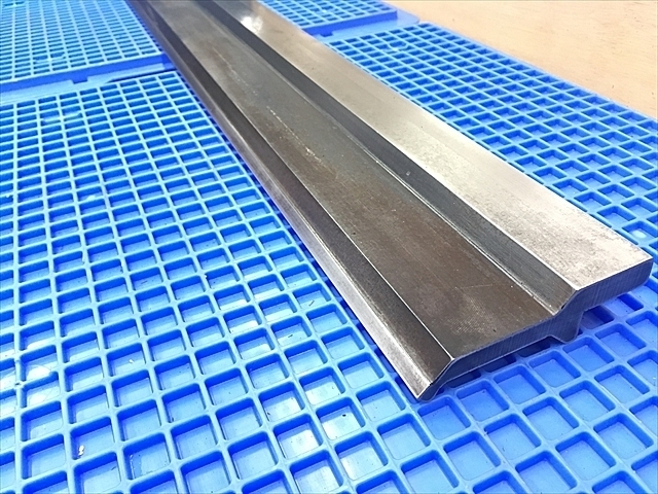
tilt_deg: -36.7
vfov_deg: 48.2
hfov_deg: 61.7
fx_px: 551
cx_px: 329
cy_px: 247
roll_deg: +5.0
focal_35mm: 29
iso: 200
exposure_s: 1/20
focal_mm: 4.15
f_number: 2.2
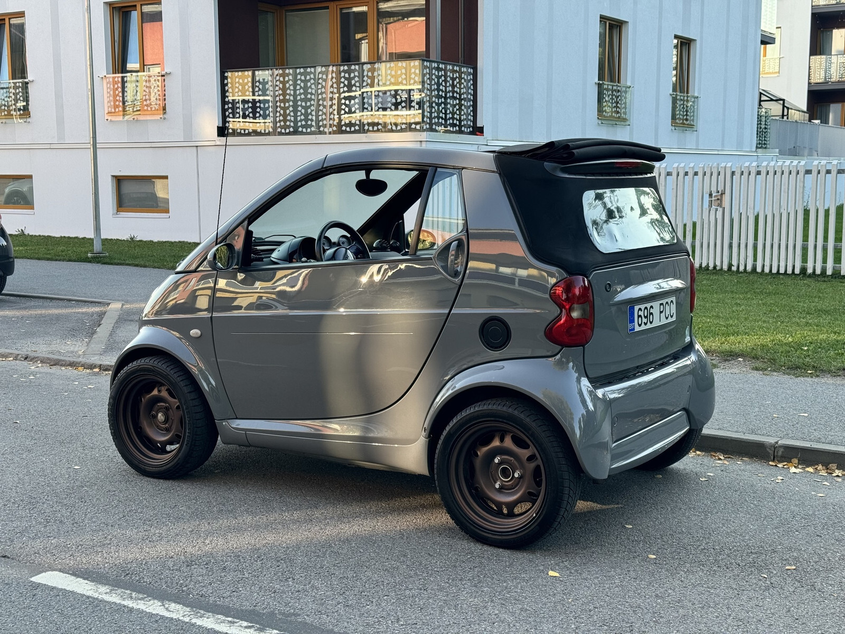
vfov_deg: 30.3
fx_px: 1172
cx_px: 422
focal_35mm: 48
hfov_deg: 39.7
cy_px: 317
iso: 64
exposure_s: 1/422
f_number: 1.78
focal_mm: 6.76
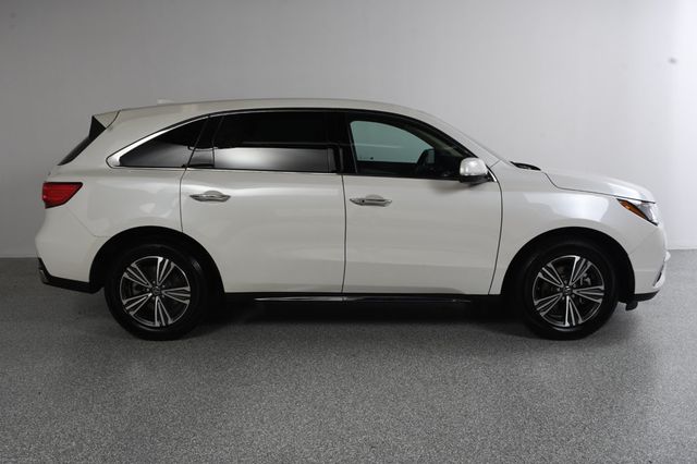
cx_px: 348
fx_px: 581
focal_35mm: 30
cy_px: 232
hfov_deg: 62.0
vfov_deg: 43.6
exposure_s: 1/160
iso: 100
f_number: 13
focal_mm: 20
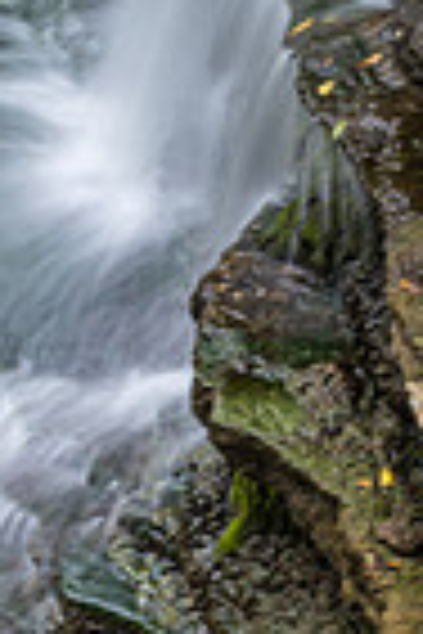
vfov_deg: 13.8
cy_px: 558
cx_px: -18
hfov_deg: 9.2
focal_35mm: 148
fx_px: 2608
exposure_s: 1.6
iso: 100
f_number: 25
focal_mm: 31
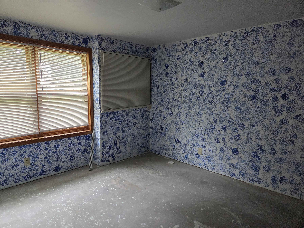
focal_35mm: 23
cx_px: 152
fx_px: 202
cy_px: 114
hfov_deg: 73.9
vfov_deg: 58.9
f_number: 1.8
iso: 640
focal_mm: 5.4
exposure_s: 1/120
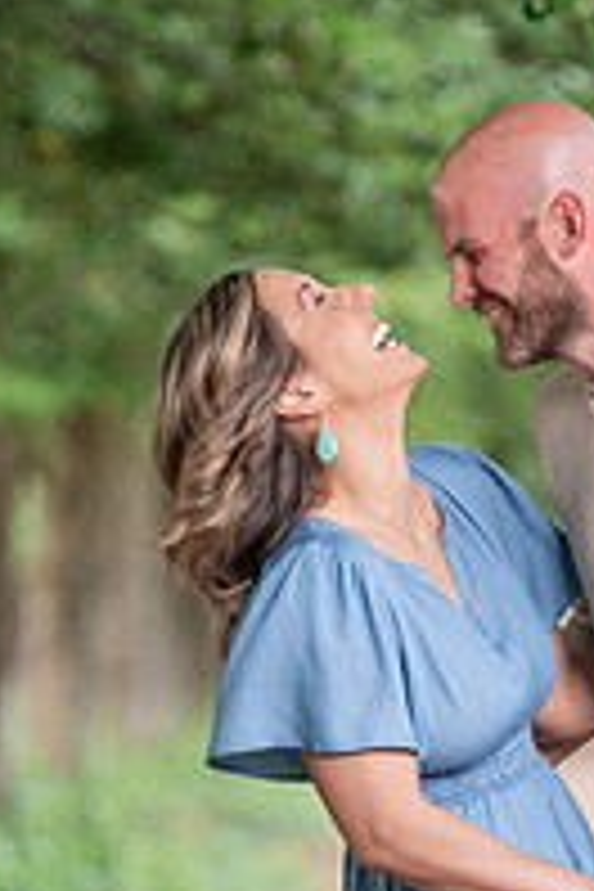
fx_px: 11236
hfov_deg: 3.0
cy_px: 855
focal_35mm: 454
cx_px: 544
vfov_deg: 4.5
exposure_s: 1/200
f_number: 4
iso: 800
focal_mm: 200
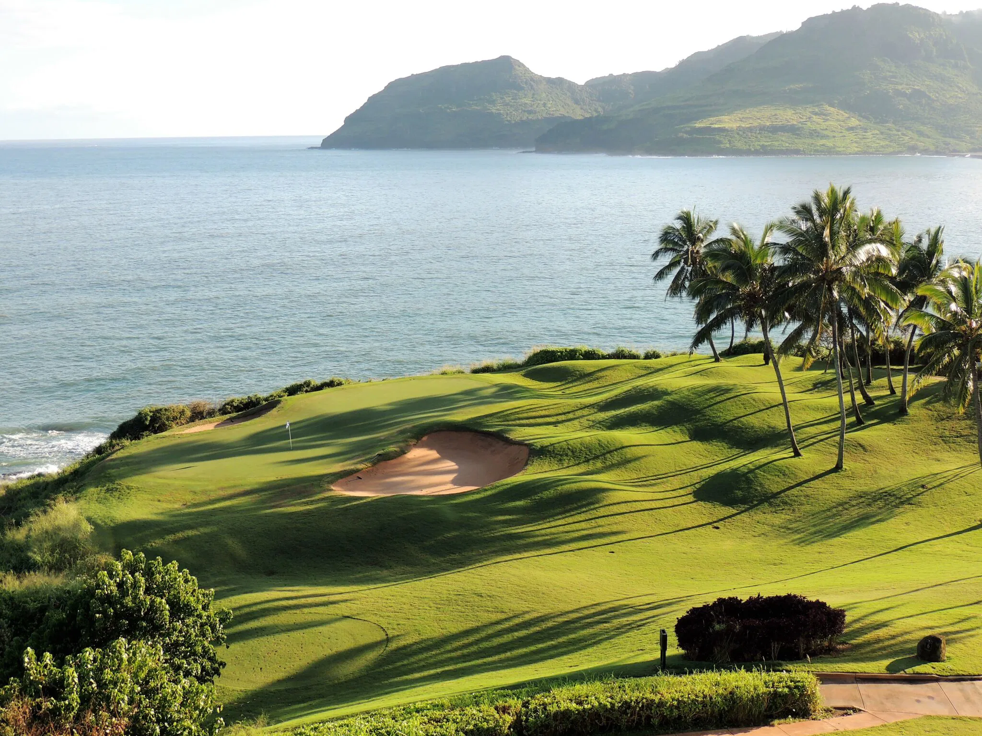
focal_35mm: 43
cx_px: 491
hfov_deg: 43.9
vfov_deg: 33.6
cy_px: 368
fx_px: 1220
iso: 100
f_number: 3.4
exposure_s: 1/400
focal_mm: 7.6
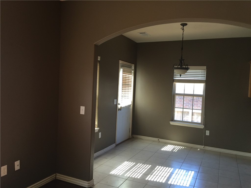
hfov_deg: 61.7
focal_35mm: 29
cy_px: 94
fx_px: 210
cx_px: 126
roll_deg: -2.1
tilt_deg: -2.2
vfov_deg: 48.2
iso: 32
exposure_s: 1/30
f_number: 2.2
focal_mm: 4.15
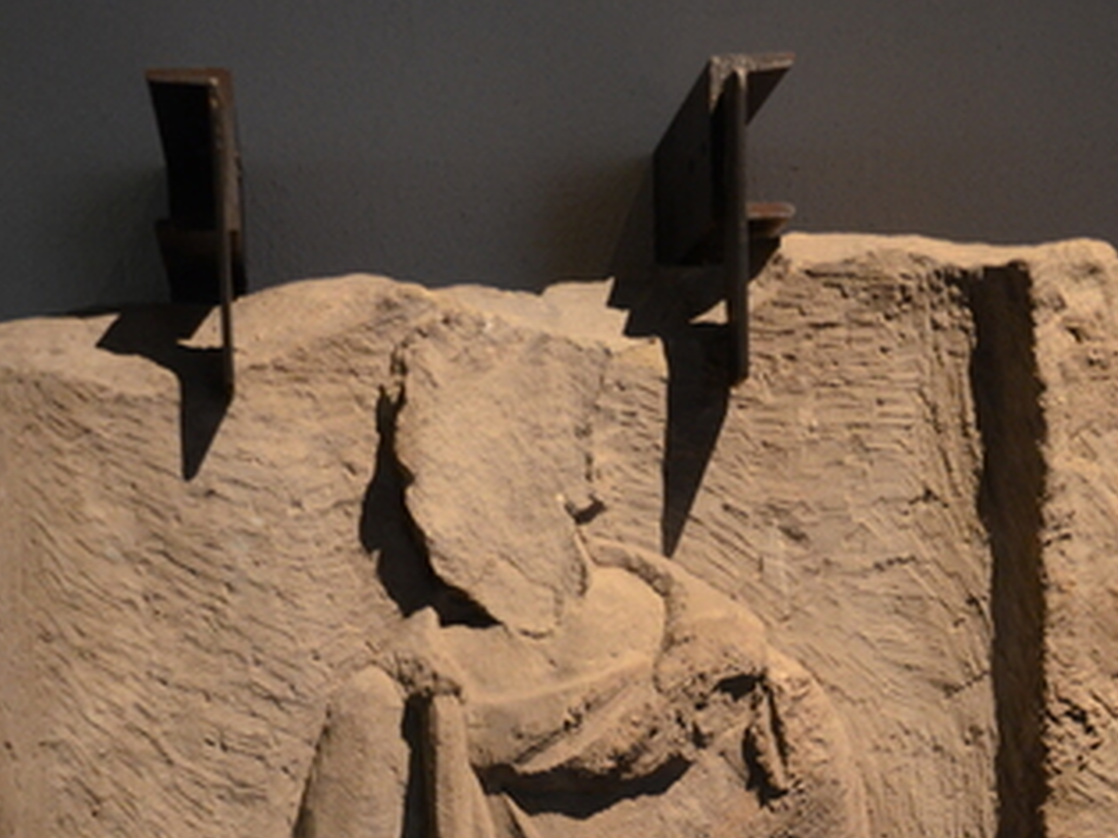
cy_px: 1140
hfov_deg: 20.9
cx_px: 511
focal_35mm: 94
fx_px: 3035
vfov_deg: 14.9
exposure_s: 1/15
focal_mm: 31
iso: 1600
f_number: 4
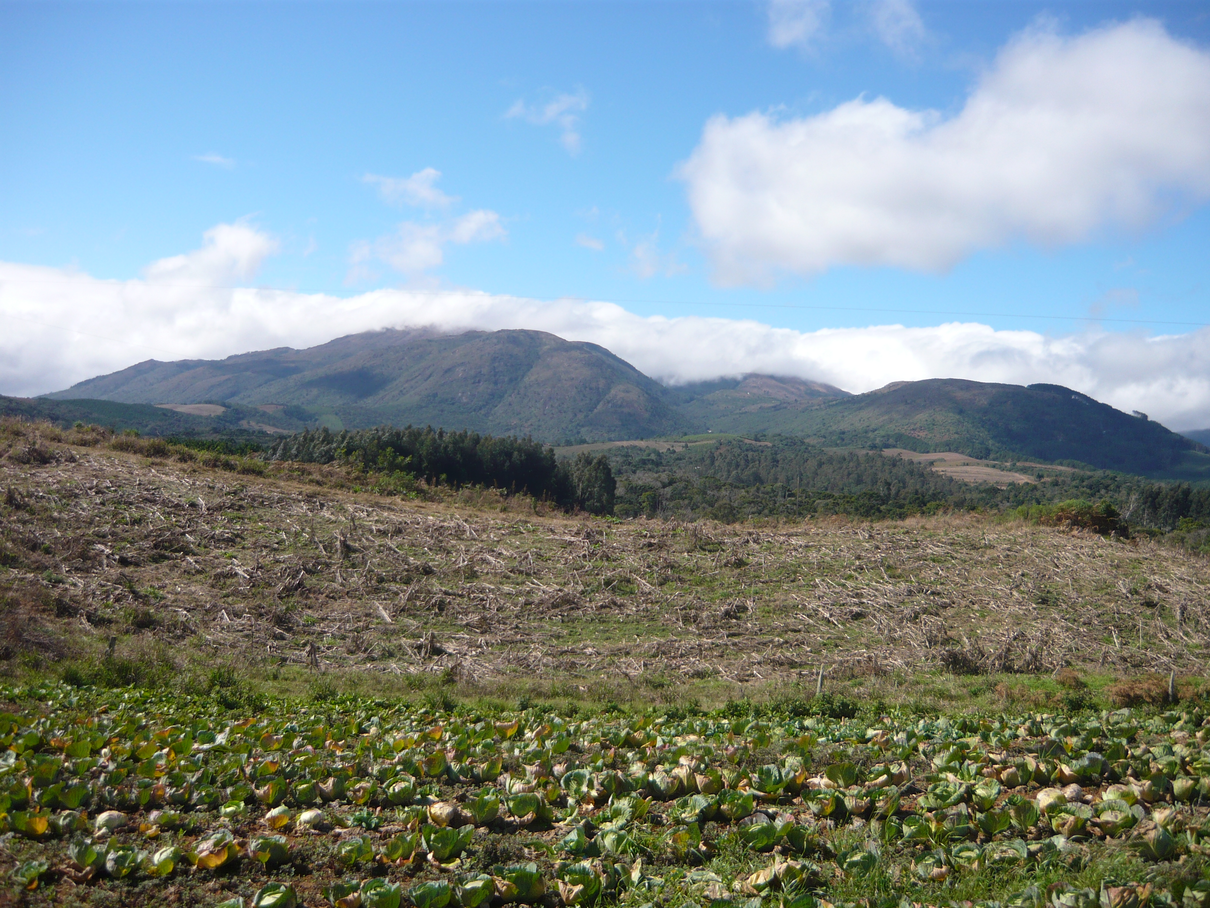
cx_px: 605
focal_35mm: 33
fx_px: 1154
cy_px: 454
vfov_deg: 42.9
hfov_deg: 55.4
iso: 100
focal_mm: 5.5
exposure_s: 1/200
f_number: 8
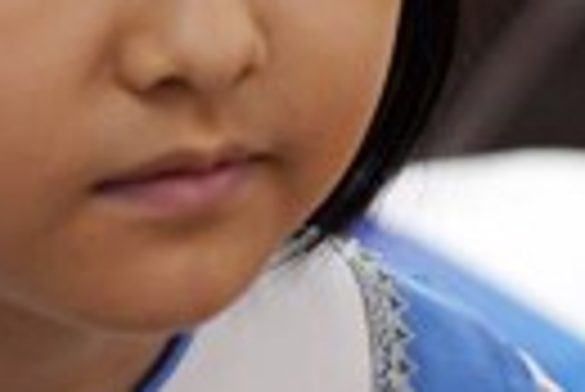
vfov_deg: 2.3
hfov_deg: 3.5
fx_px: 9696
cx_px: 184
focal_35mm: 596
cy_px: 505
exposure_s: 1/160
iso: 800
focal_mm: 86
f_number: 4
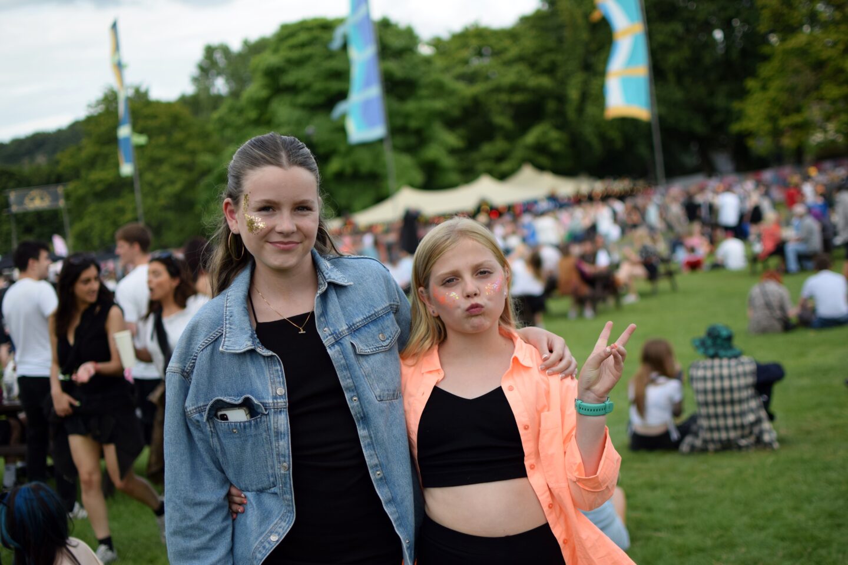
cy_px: 282
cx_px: 424
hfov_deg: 37.9
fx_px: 1237
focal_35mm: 52
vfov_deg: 25.8
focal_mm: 35
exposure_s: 1/1600
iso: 100
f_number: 1.8
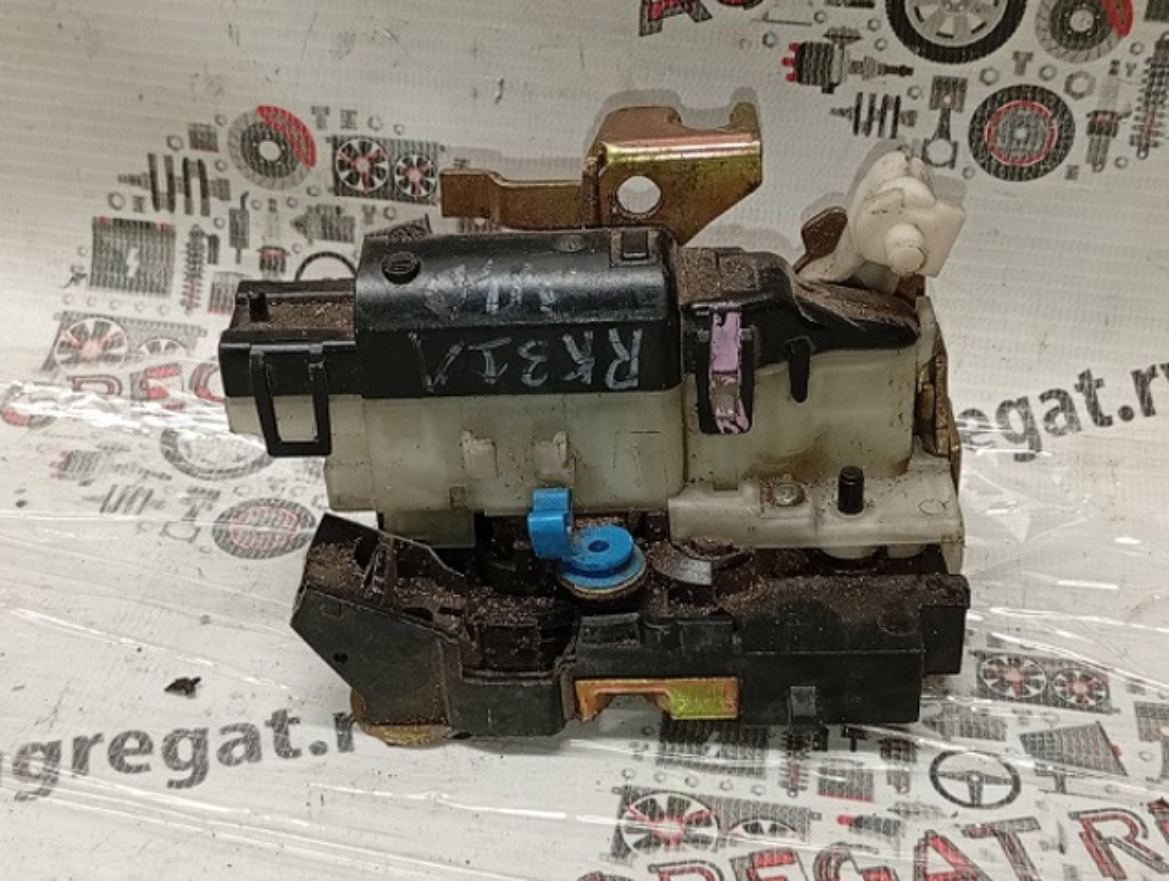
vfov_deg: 28.1
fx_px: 1759
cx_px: 584
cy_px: 440
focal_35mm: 52
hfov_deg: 36.8
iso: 208
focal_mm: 3.96
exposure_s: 1/50
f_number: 1.8
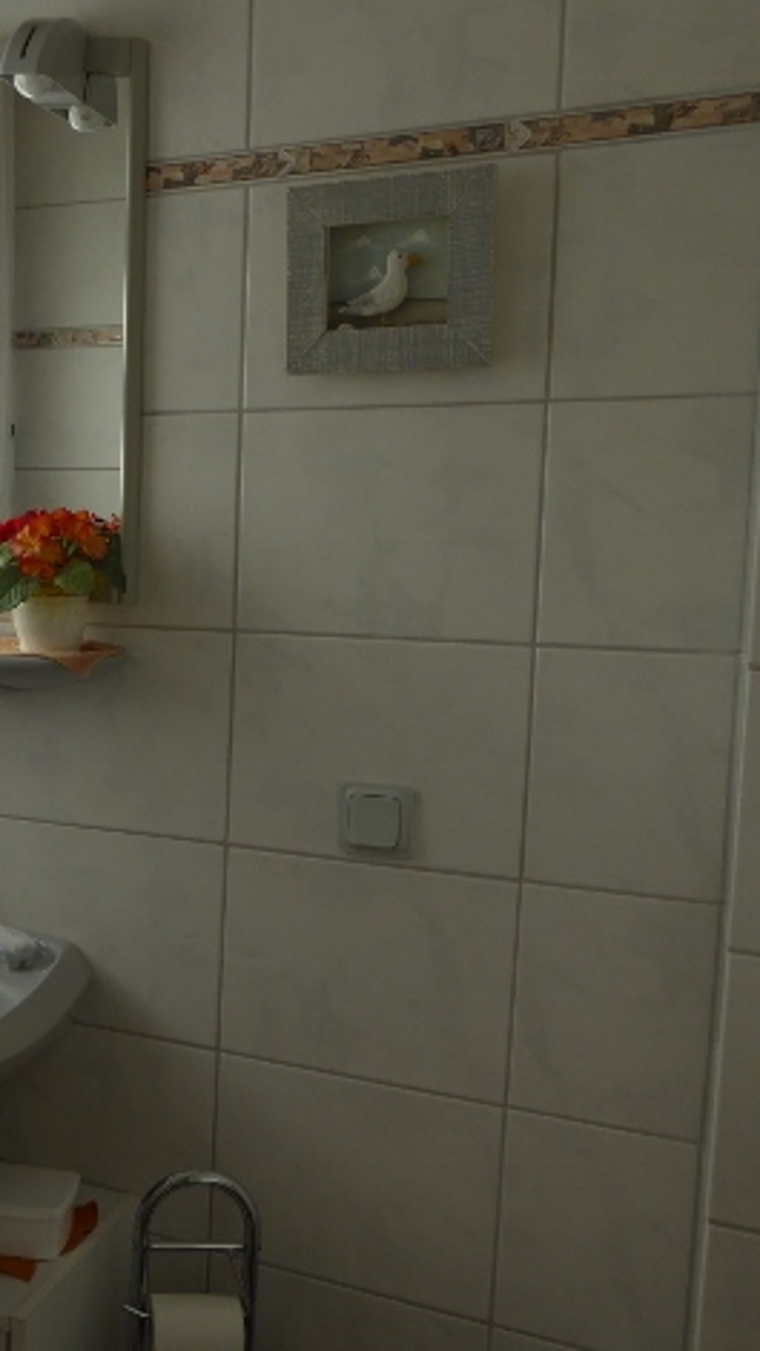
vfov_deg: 54.0
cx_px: 40
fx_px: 1325
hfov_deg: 30.2
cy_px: 686
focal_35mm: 37
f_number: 3.3
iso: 100
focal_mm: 4.3
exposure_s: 1/80
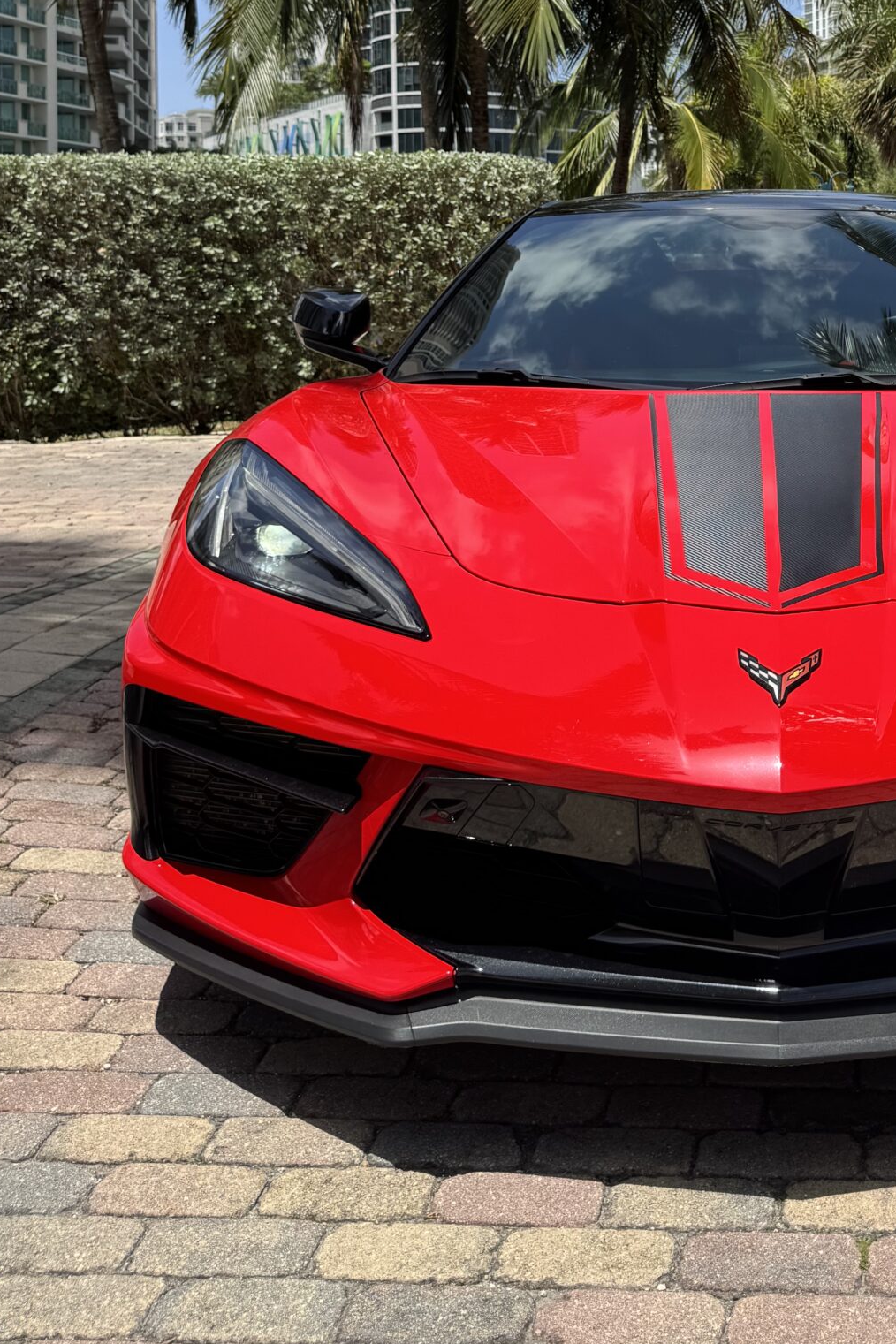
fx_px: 1568
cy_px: 252
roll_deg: +0.8
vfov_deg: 44.0
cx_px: 794
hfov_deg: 30.6
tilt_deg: +1.1
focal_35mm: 42
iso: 80
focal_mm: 6.76
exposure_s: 1/3247
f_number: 1.78
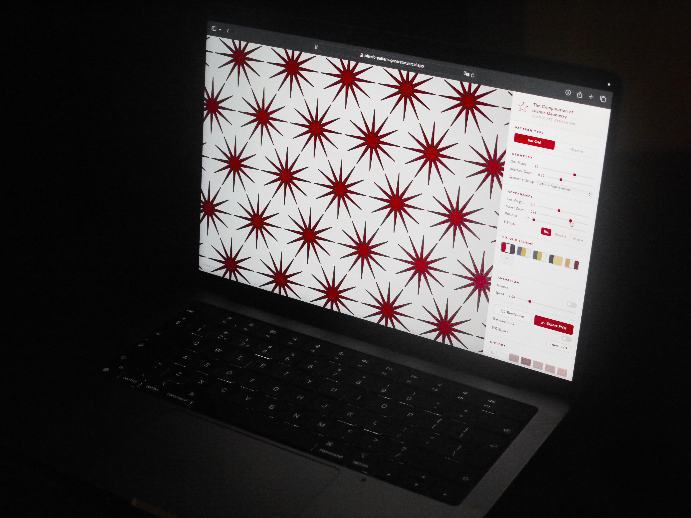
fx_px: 1238
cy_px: 259
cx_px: 346
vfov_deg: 23.7
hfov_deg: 31.2
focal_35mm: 62
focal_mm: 31
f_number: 5.4
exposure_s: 1/60
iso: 800
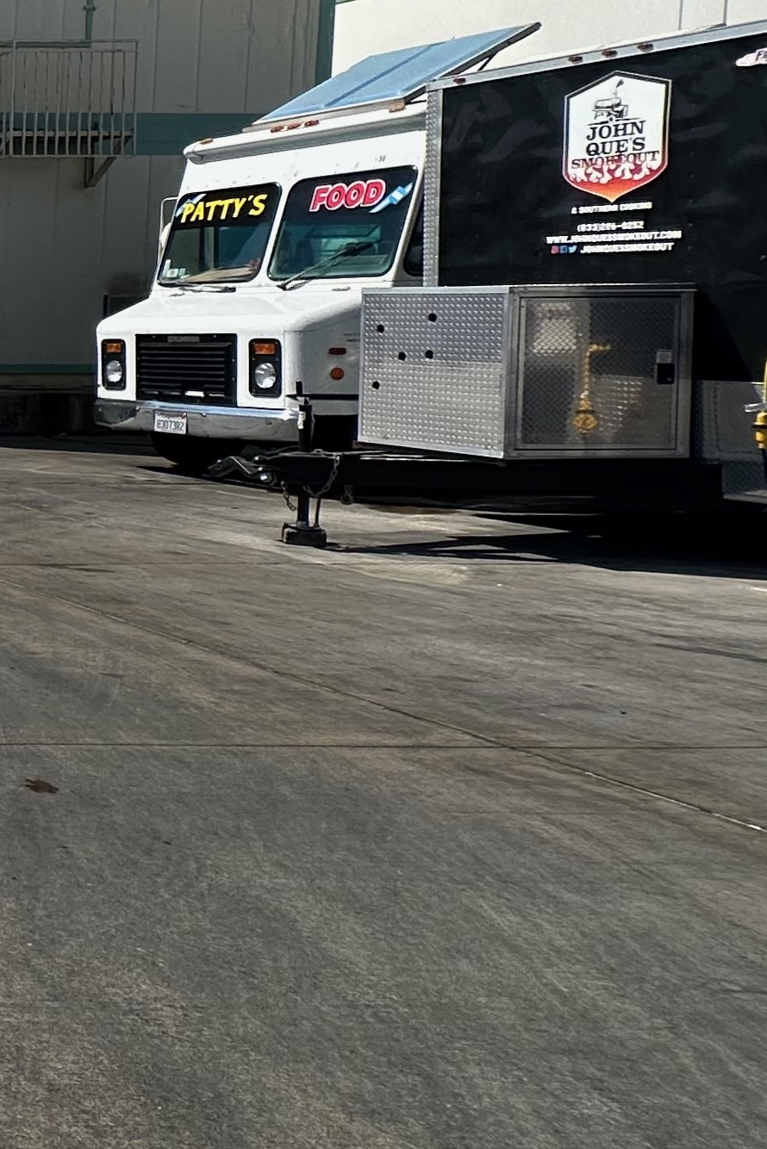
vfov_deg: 43.7
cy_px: 354
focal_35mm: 44
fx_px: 1405
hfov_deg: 17.6
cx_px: -870
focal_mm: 2.22
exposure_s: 1/4000
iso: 50
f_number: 2.2
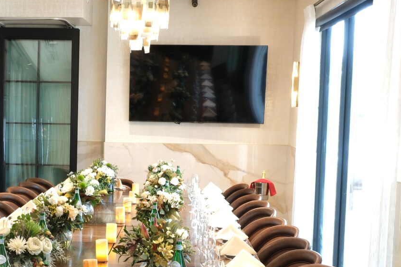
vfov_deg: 17.3
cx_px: 74
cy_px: 228
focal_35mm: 78
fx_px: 869
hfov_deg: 25.5
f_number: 9
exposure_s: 1.8
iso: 100
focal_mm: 21.4
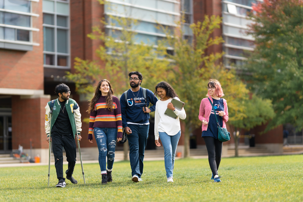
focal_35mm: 105
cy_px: 101
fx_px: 884
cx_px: 152
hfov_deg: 19.5
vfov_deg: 13.0
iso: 100
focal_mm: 105
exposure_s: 1/2000
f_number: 1.4
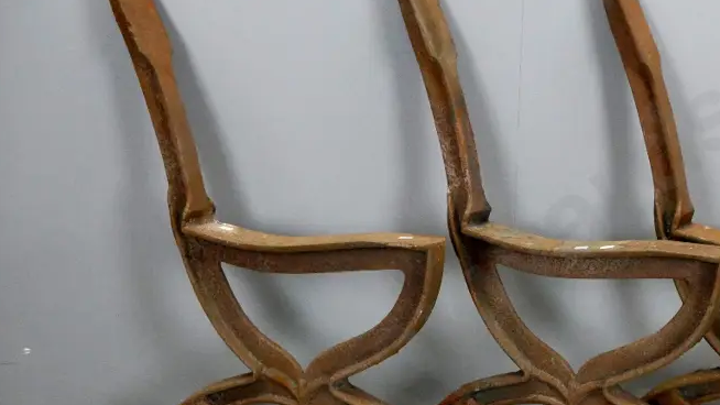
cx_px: 534
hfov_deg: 35.3
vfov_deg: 20.7
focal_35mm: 58
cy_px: 255
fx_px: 1107
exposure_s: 1/125
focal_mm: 17
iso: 3200
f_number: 5.6
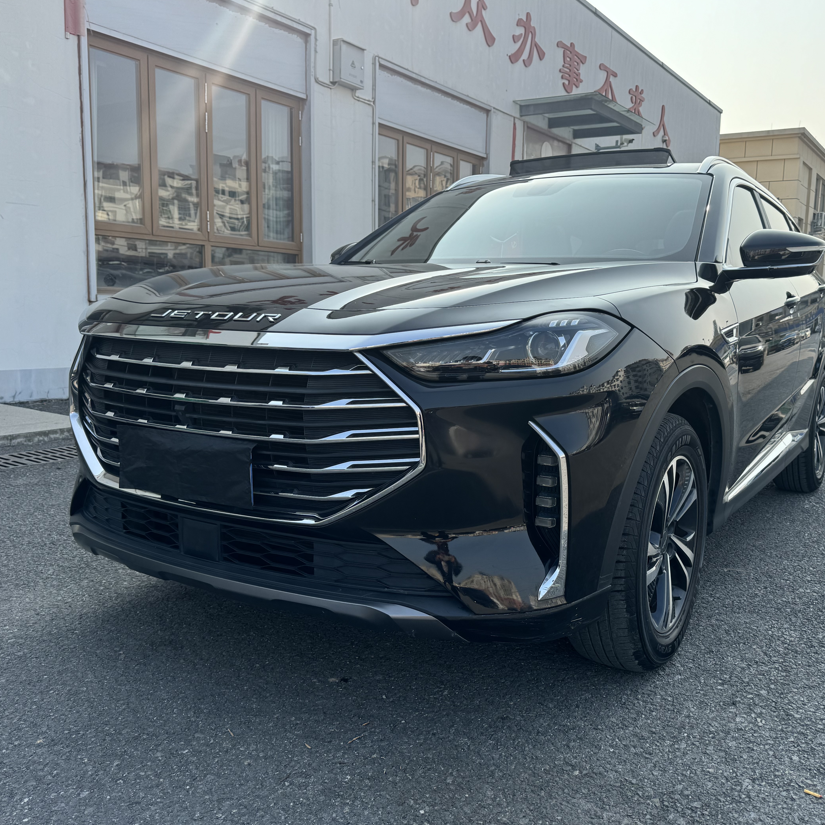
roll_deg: -0.8
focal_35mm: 29
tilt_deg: -7.1
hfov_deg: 55.3
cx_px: 483
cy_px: 411
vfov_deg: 55.6
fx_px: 782
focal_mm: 6.76
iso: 80
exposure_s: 1/1721
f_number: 1.78
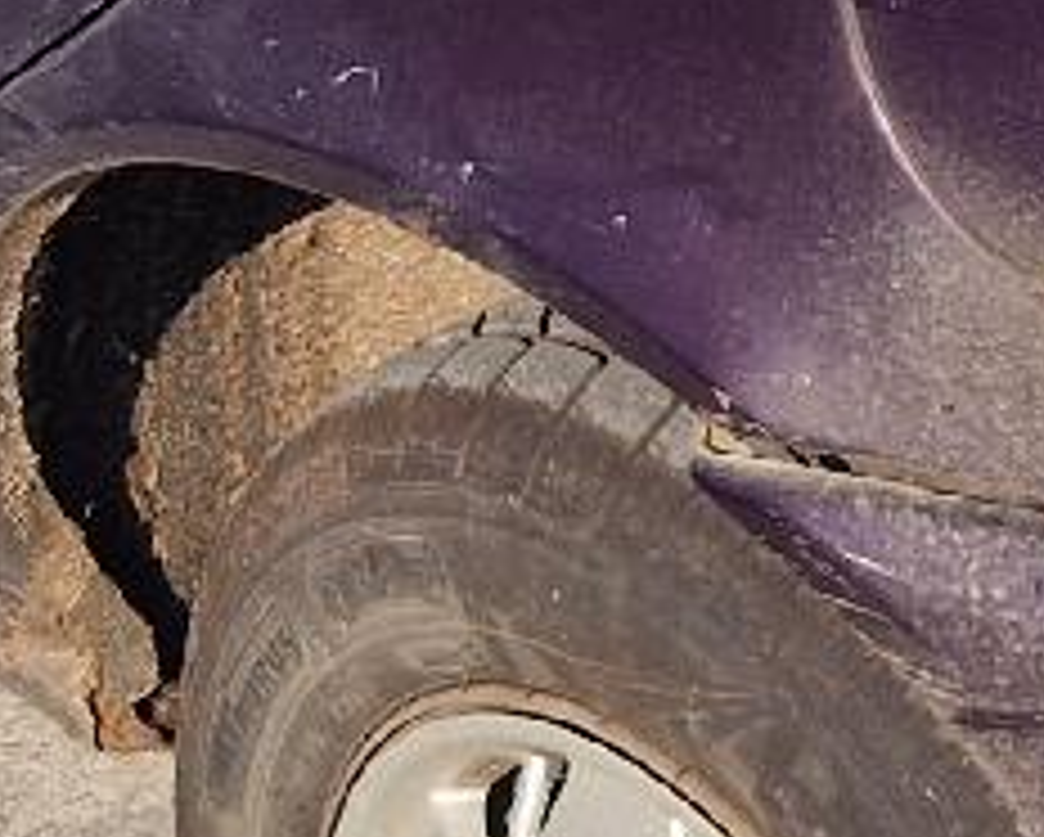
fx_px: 5381
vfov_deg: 8.7
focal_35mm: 174
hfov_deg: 10.9
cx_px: 1197
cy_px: -374
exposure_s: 1/1250
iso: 50
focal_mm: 5.4
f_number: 1.8
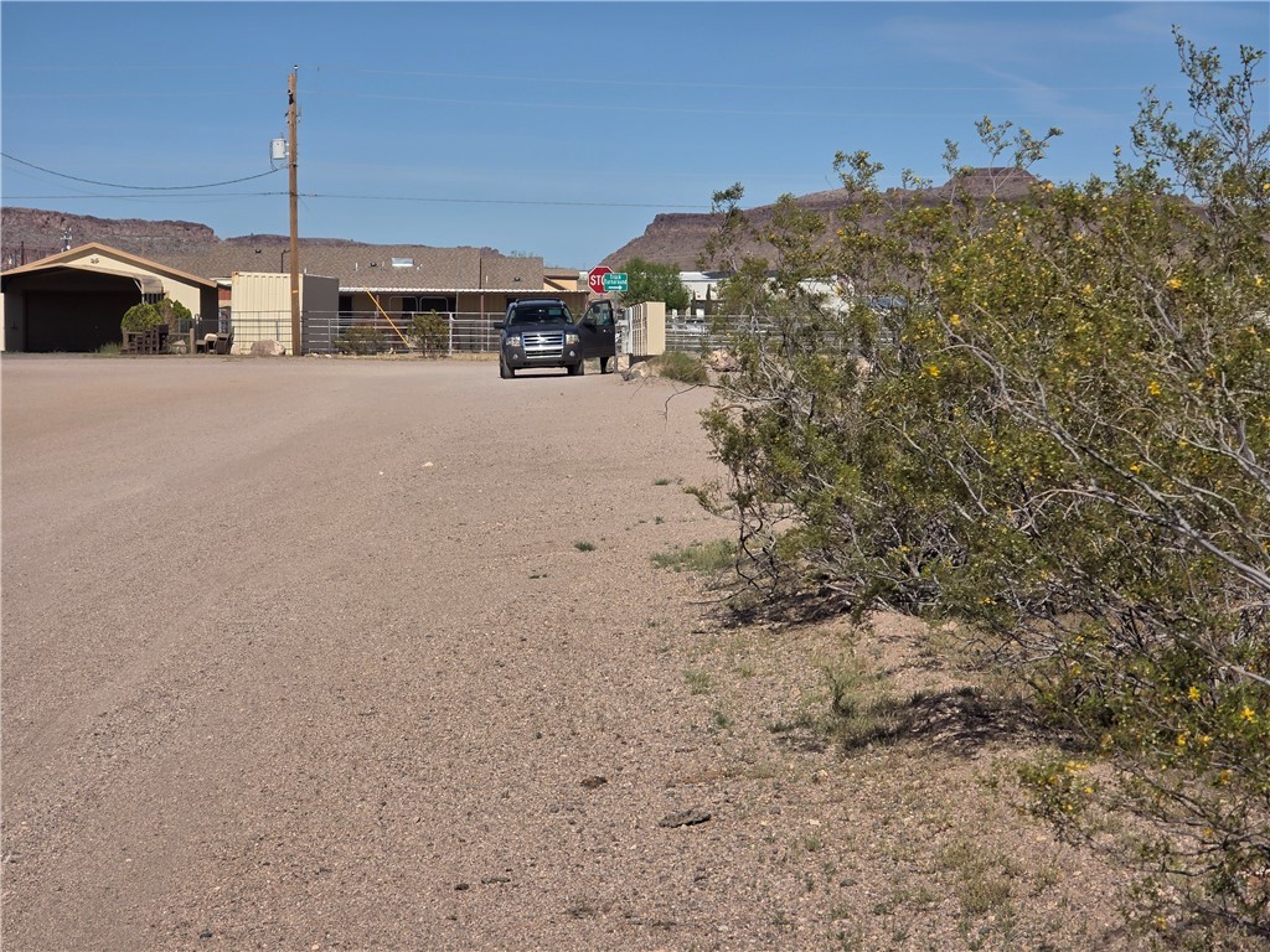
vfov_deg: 12.9
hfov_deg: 17.1
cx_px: 635
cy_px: 476
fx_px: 4219
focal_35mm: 115
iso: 64
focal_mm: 18.6
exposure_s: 1/3151
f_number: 3.4
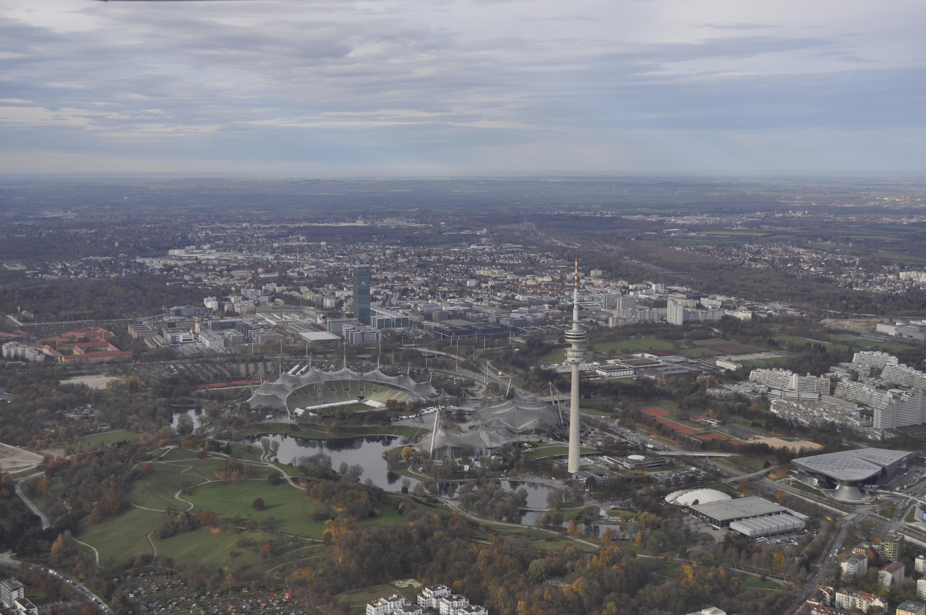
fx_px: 1156
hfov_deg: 43.7
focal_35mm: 45
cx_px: 463
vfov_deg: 29.8
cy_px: 308
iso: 400
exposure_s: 1/1500
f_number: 5.6
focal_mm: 30
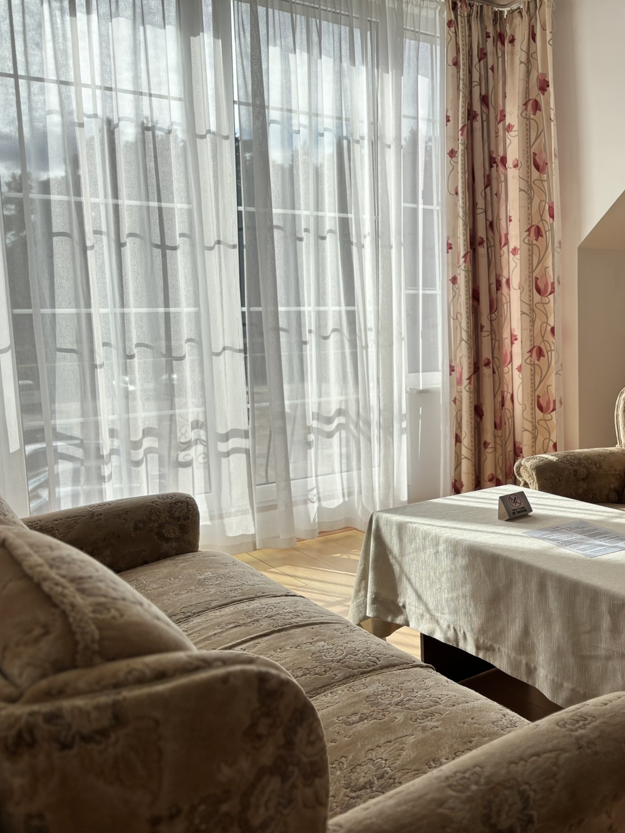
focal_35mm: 35
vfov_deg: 52.6
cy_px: 415
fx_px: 842
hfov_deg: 38.3
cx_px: 548
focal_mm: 5.96
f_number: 1.6
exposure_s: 1/1543
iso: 50
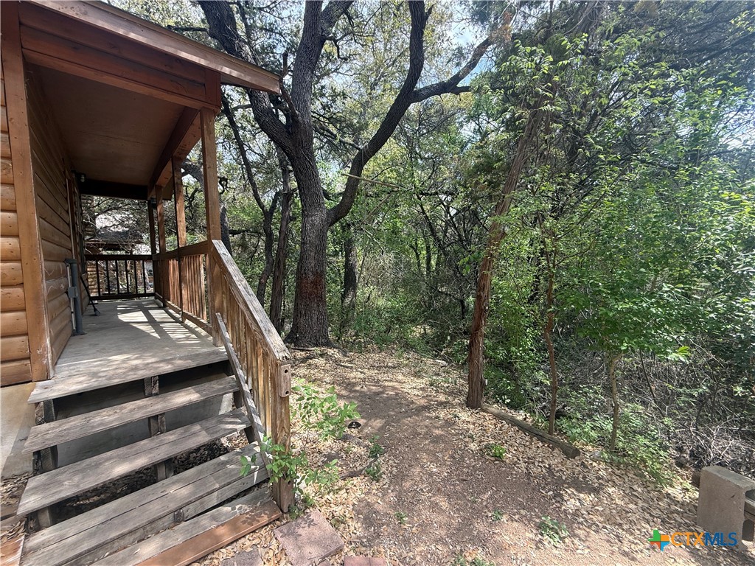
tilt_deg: -4.4
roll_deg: +0.5
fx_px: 305
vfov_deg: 85.7
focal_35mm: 14
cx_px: 378
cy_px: 283
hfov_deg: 102.1
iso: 50
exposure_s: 1/274
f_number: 2.2
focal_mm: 2.22
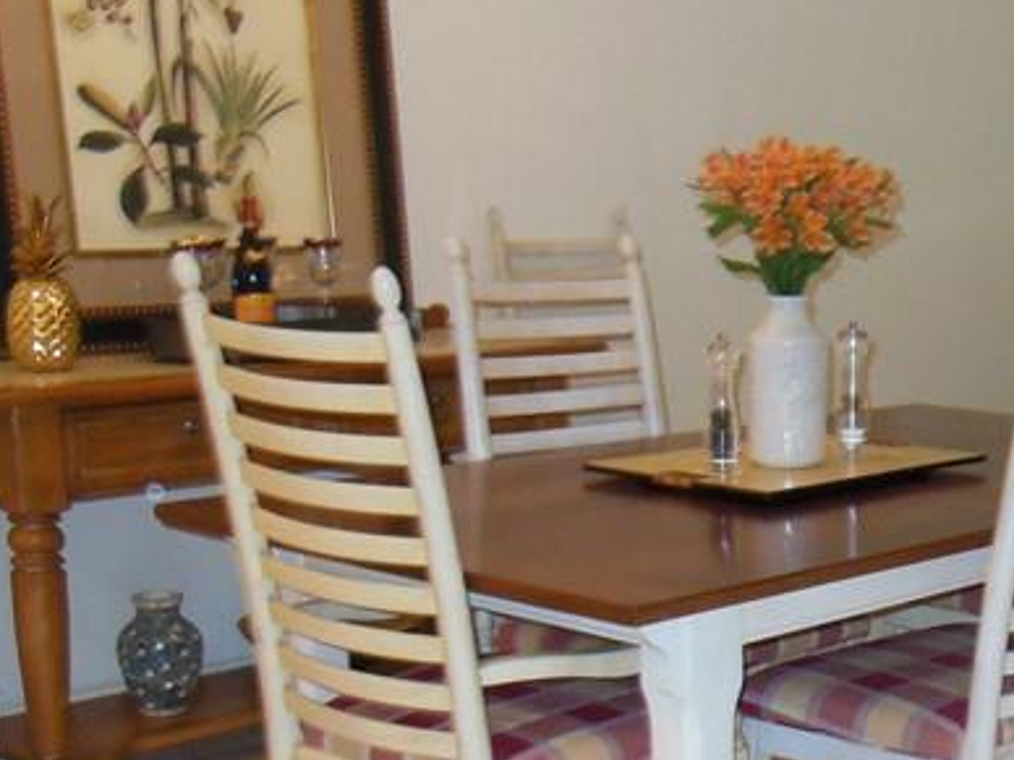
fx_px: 1933
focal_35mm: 66
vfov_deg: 22.0
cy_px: 572
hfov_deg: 27.5
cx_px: 1035
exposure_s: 1/25
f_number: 3.5
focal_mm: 4.5
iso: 320
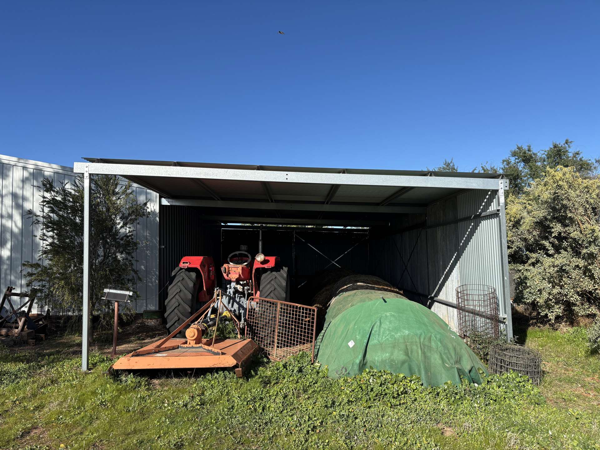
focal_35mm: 26
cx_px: 300
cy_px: 225
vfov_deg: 53.1
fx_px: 451
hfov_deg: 67.3
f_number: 1.6
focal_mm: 5.96
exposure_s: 1/2342
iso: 50
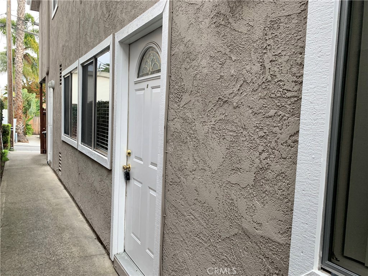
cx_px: 184
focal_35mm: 26
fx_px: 276
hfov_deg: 67.3
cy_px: 138
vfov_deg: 53.1
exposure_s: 1/122
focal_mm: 4.25
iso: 25
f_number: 1.8
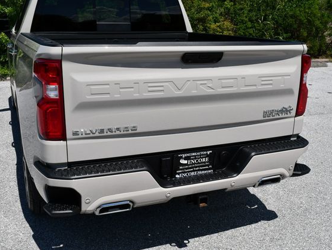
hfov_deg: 46.8
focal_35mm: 40
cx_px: 170
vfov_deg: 36.0
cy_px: 126
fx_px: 384
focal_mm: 18
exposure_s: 1/320
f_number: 9
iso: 100
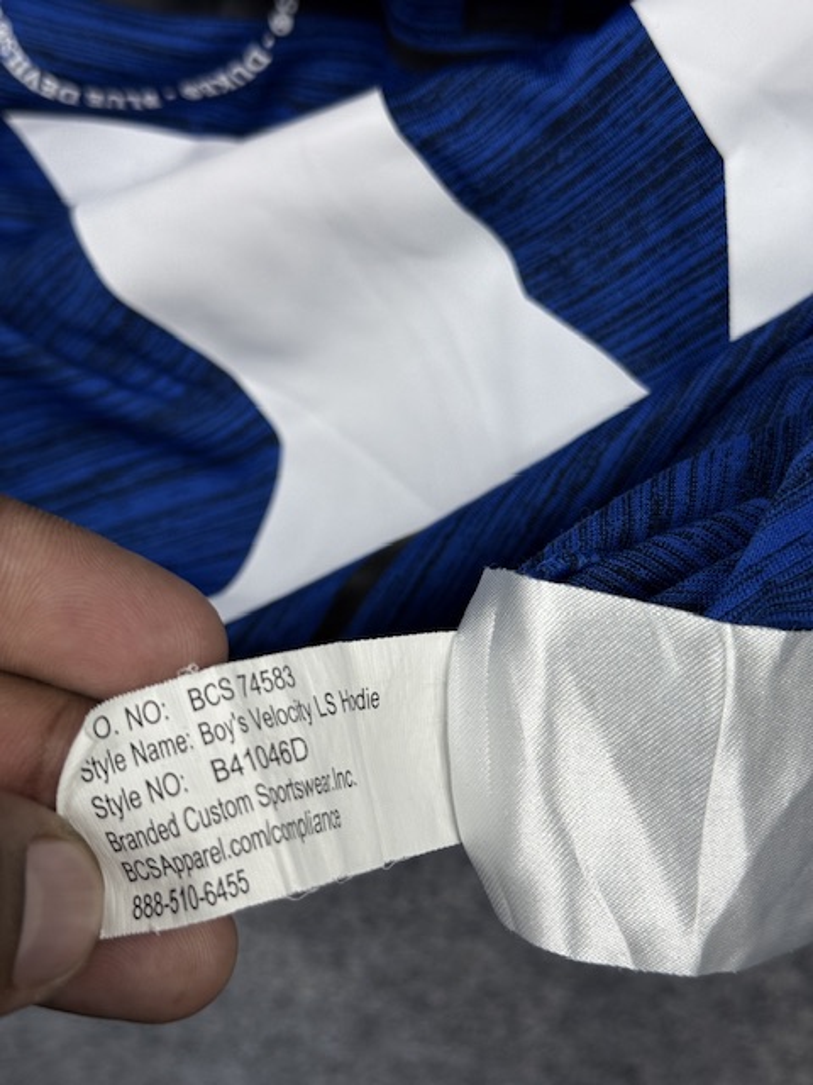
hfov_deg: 30.3
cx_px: 406
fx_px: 1503
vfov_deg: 39.7
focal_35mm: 48
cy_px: 542
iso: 50
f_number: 1.78
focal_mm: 6.76
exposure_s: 1/213
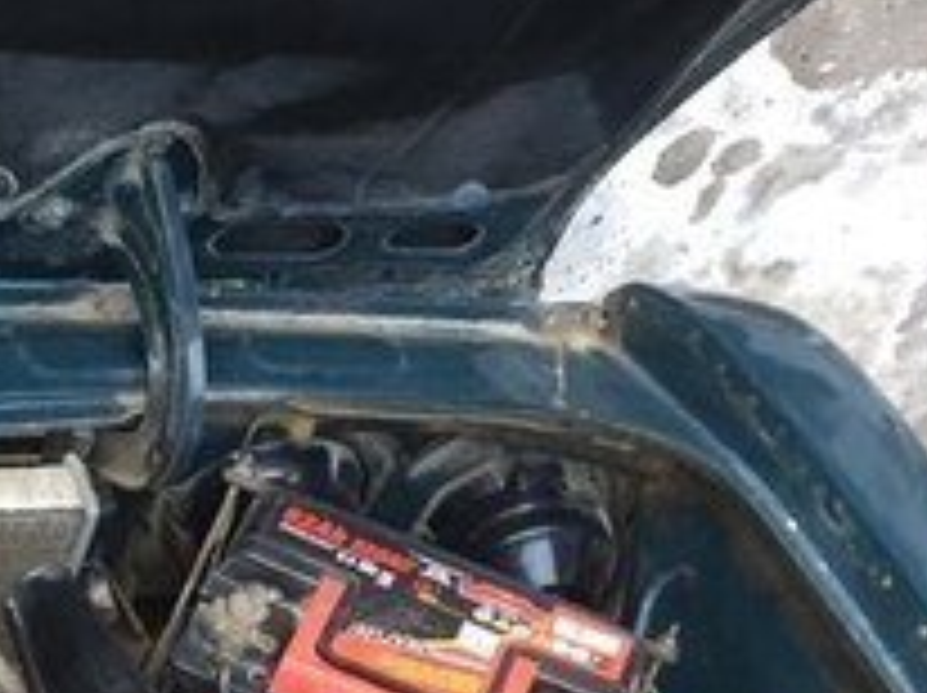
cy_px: 866
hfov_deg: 19.6
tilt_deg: -58.1
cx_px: -256
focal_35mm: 93
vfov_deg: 15.2
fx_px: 2488
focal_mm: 4.15
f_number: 2.2
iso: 64
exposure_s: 1/33
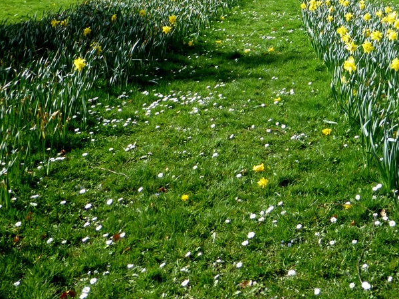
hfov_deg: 36.0
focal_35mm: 52
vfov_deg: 26.1
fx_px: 599
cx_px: 300
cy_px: -22
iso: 100
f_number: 4
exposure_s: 1/320
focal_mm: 4.3
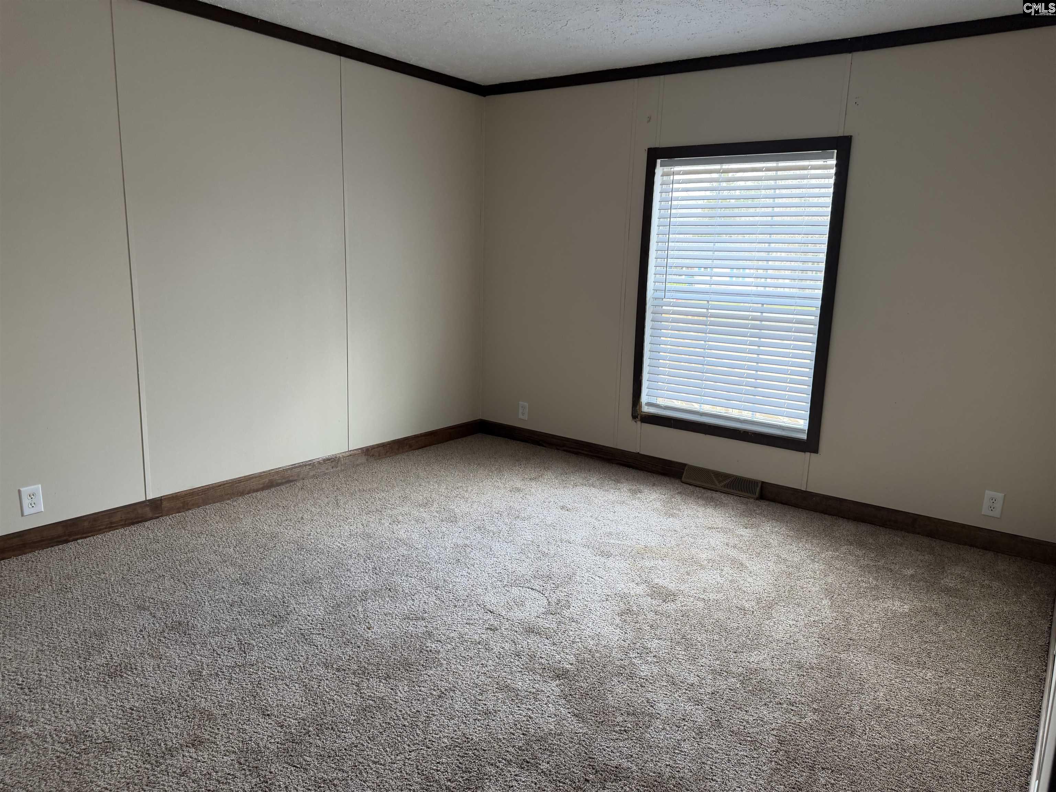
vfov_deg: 56.8
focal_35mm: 24
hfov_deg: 71.6
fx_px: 732
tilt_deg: -9.6
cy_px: 396
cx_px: 528
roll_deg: -1.8
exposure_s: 1/60
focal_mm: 6.76
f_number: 1.78
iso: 160
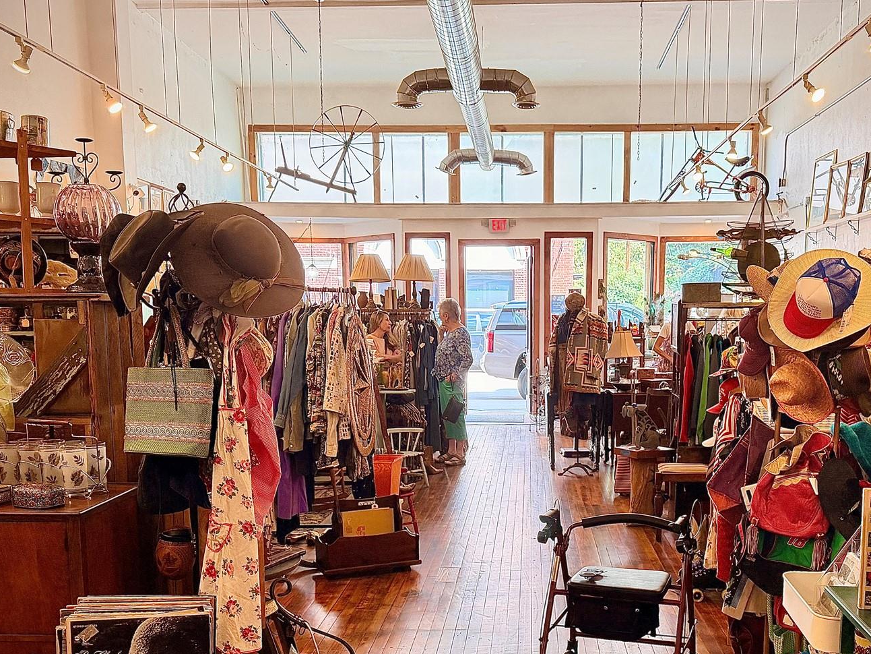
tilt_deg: -8.0
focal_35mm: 38
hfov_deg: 48.8
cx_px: 509
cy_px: 452
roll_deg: -0.1
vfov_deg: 37.2
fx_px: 956
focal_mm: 6.76
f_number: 1.78
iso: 200
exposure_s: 1/126
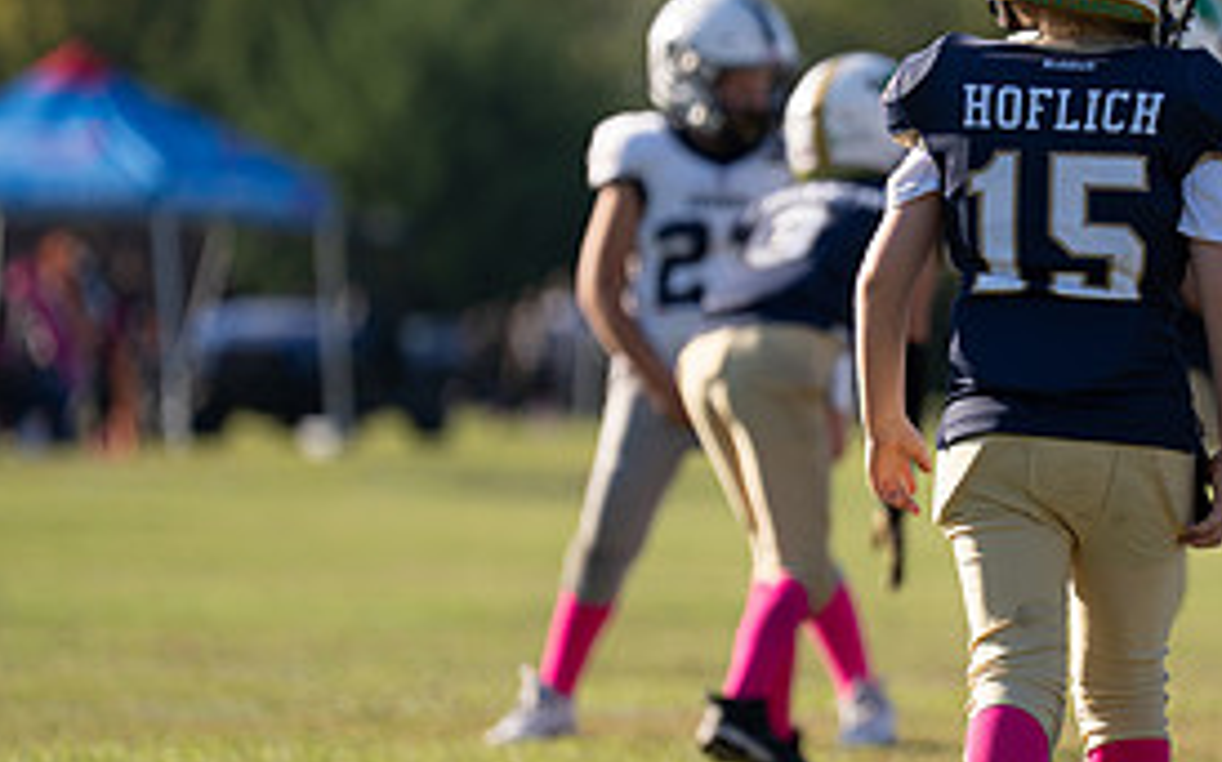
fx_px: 12417
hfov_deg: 5.6
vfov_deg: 3.5
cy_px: 314
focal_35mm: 373
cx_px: 1102
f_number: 2.8
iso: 250
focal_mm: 173
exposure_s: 1/2500
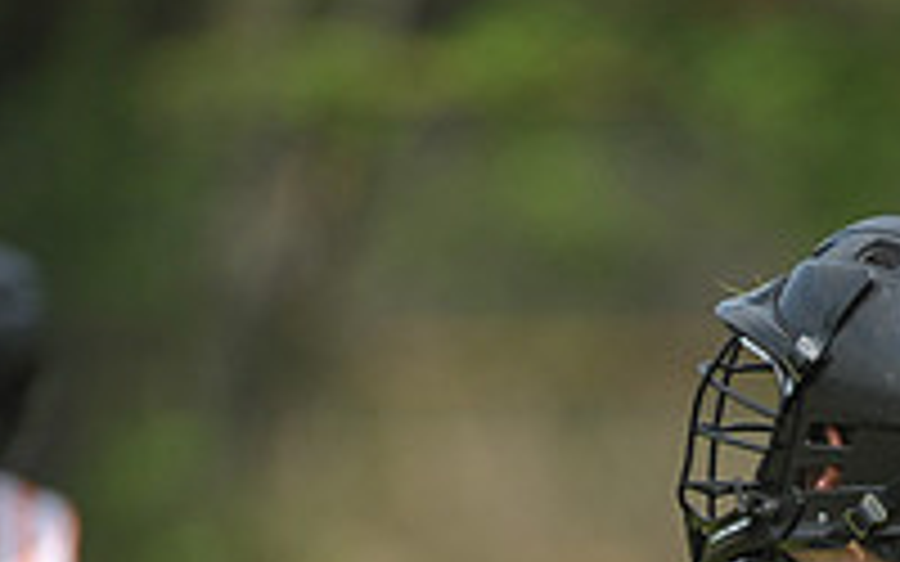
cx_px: 747
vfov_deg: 1.2
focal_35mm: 1122
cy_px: 809
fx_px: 27520
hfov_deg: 1.9
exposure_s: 1/3200
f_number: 4
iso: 640
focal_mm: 380
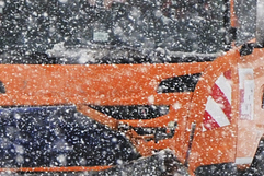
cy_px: 131
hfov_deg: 2.9
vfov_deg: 2.0
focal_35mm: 702
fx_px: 5151
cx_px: -182
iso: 400
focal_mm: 90
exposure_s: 1/1250
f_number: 5.6
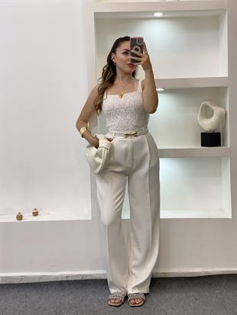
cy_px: 158
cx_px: 118
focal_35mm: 52
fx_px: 474
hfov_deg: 28.0
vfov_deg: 36.8
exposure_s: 1/100
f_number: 2
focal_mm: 6
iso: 64
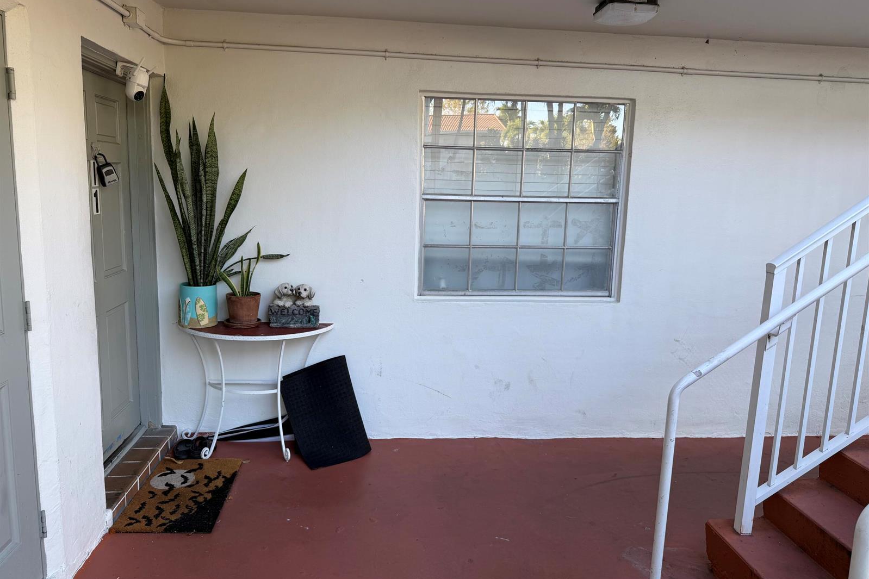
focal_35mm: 25
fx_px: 603
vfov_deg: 51.3
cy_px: 277
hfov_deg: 71.5
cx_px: 434
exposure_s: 1/132
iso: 50
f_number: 1.78
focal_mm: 6.76
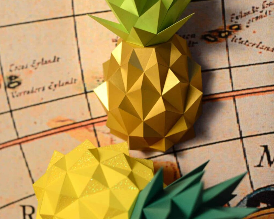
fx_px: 576
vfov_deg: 21.6
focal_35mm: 71
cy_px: 105
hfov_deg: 26.8
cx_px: 137
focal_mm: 50
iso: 1600
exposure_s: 1/50
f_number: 2.8
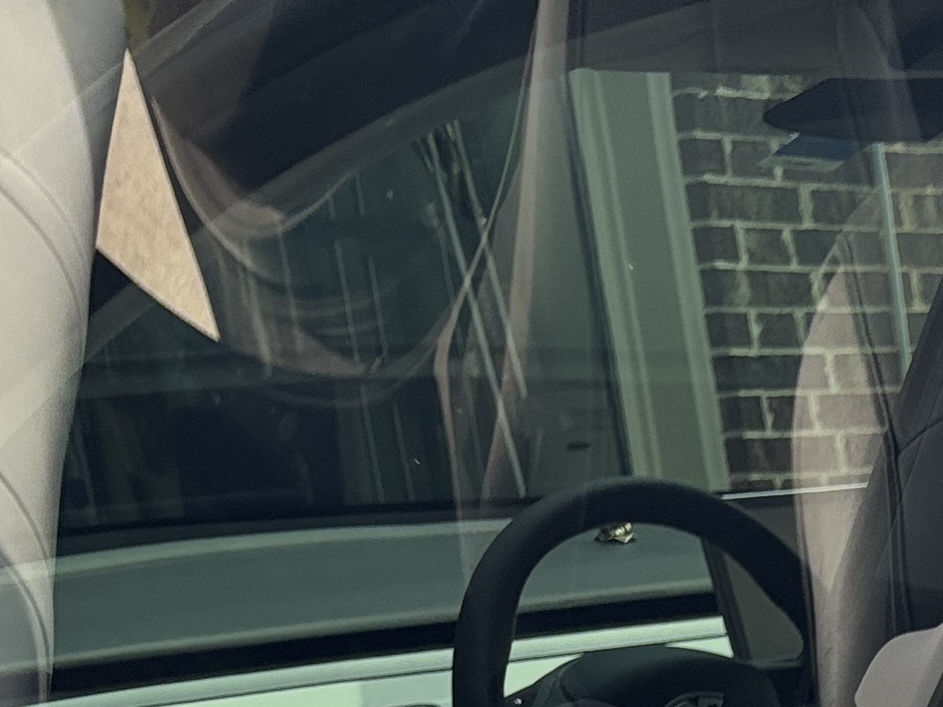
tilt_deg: -19.3
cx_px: 1655
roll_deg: +3.0
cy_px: 1509
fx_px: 3024
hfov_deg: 15.4
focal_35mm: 111
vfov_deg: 11.7
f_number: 1.6
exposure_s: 1/634
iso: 50
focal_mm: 5.96
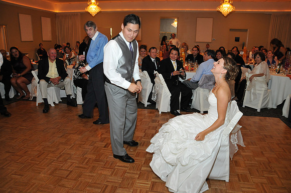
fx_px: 218
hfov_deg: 67.5
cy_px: 96
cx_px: 146
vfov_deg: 47.8
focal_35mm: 27
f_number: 3.5
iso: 800
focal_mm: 18
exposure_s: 1/25
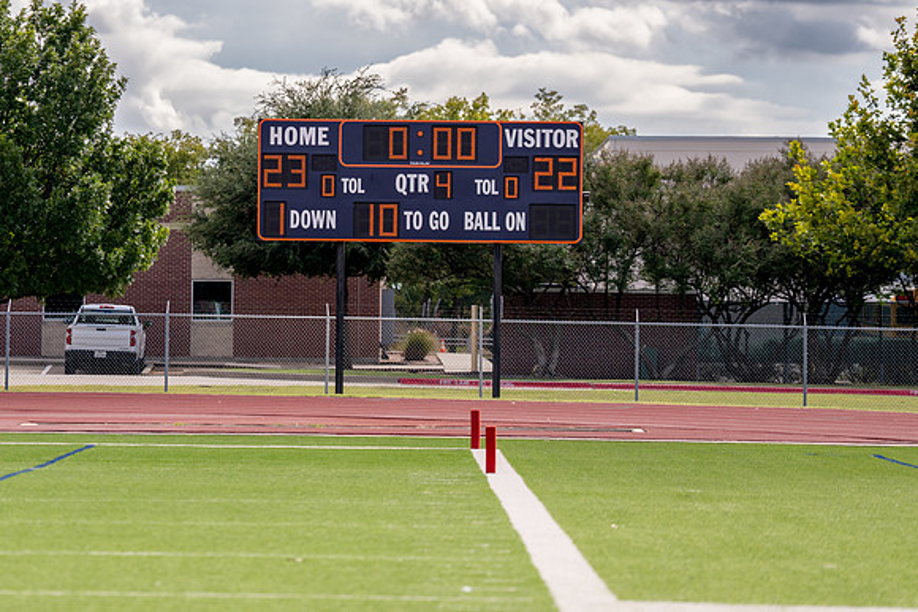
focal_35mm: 197
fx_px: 5027
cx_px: 392
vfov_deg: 7.0
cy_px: 191
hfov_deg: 10.4
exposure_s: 1/6400
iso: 320
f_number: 2.8
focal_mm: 133
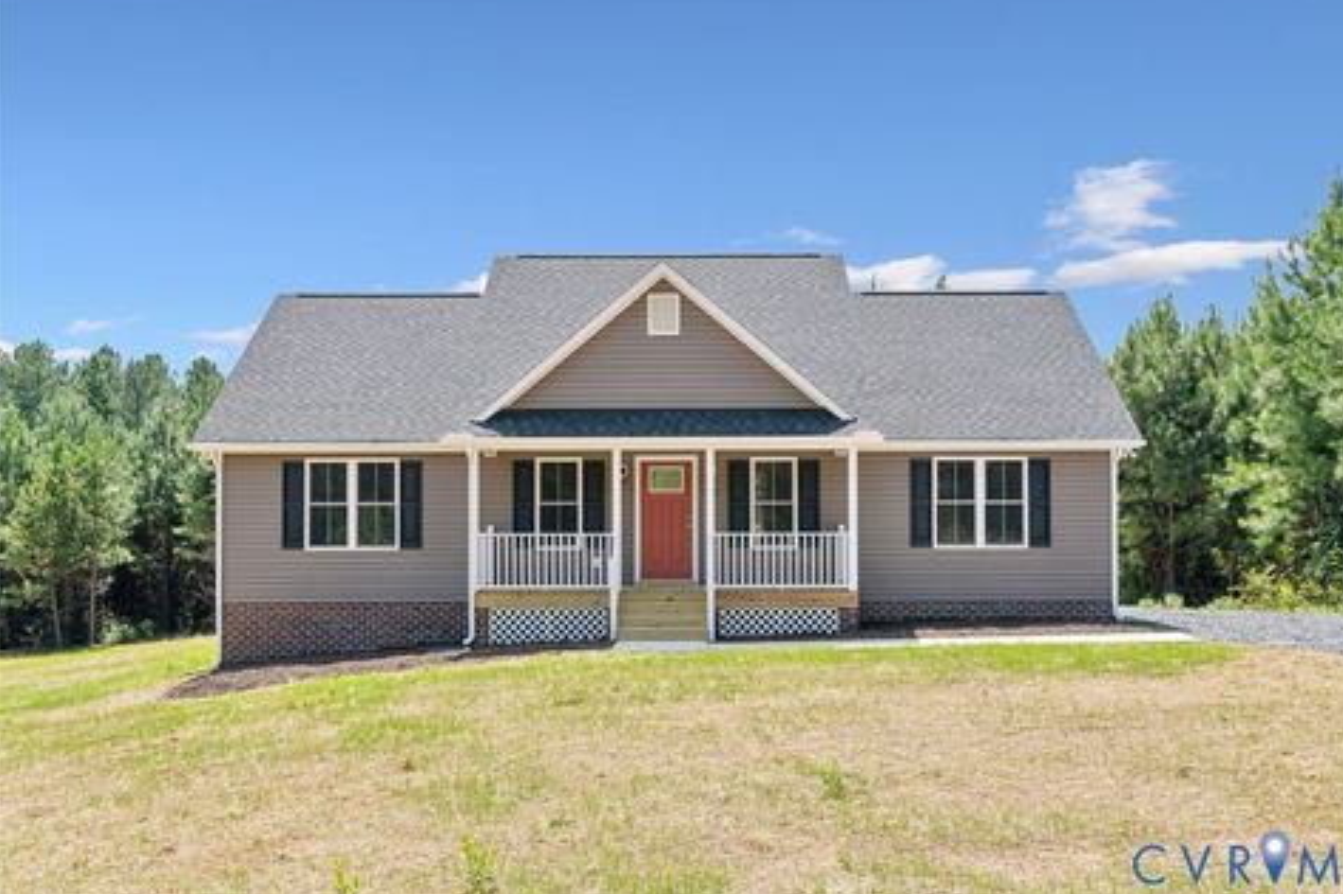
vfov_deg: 35.9
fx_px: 1380
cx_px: 707
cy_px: 430
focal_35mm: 37
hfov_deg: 51.9
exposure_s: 1/640
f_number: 6.3
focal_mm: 35
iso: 320
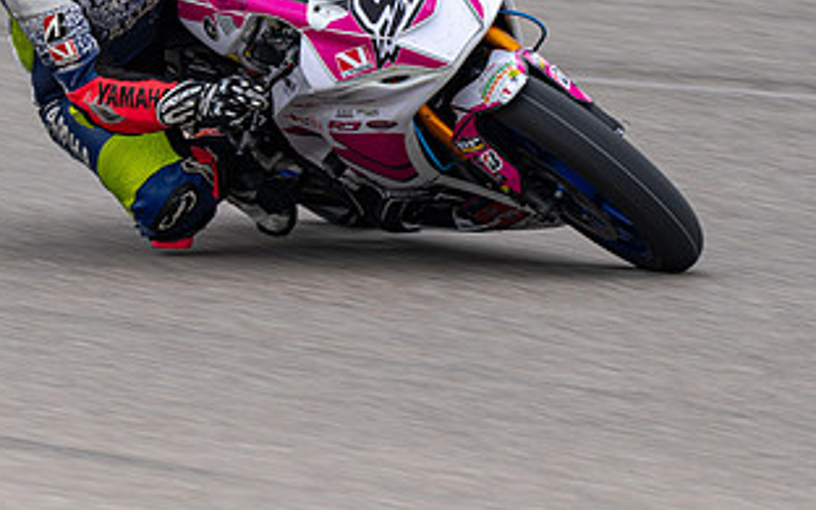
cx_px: 437
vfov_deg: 0.9
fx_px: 32291
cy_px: 118
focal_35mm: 1452
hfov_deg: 1.4
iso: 90
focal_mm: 600
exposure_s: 1/160
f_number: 8
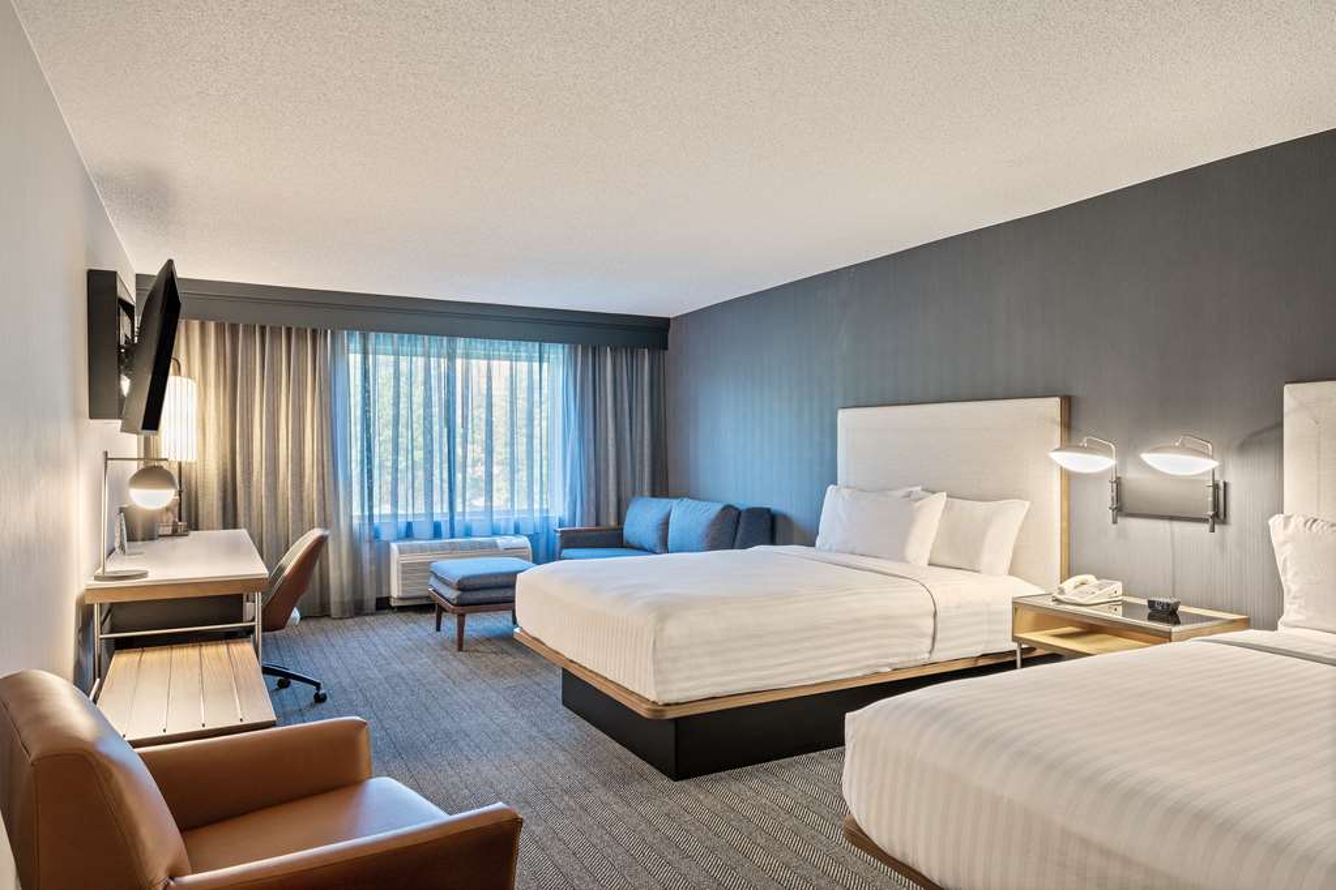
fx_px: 816
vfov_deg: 57.2
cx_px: 668
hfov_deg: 78.6
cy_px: 445
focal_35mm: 22
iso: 200
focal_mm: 22
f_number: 11
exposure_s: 2.5
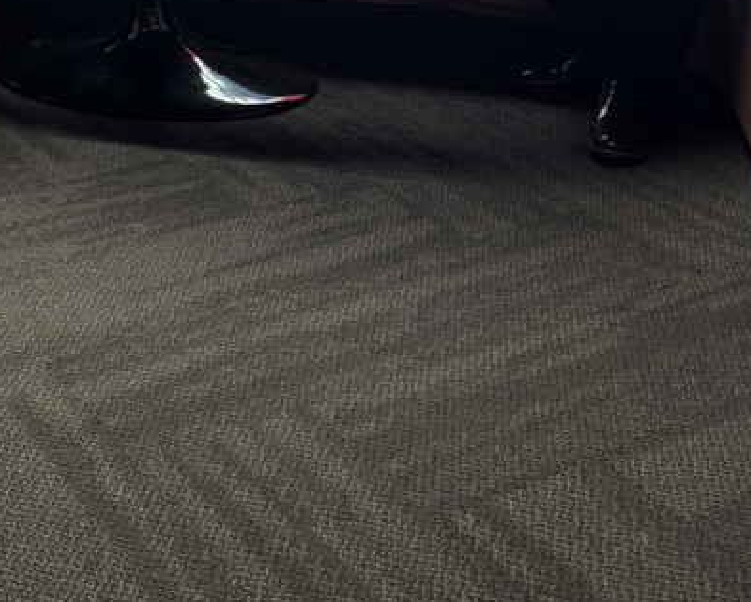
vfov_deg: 22.1
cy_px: -212
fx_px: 1357
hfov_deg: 30.1
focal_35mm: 61
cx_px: 128
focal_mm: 6.76
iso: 250
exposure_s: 1/60
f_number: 1.78
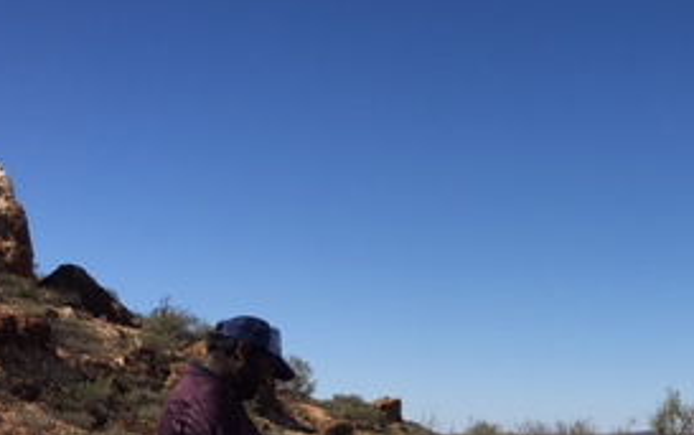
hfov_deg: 26.6
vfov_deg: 17.4
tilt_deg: -2.8
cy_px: 501
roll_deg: -1.0
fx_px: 1363
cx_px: 737
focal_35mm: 72
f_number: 2.2
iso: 25
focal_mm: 4.15
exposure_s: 1/2198
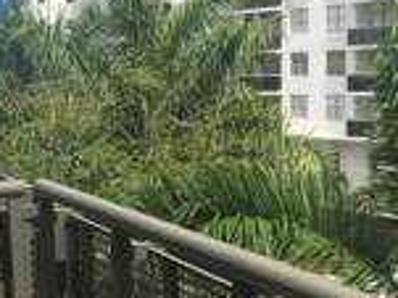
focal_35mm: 92
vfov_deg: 15.8
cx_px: 145
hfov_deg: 21.3
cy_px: 290
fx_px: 1057
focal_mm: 4.15
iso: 25
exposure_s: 1/1479
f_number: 2.2
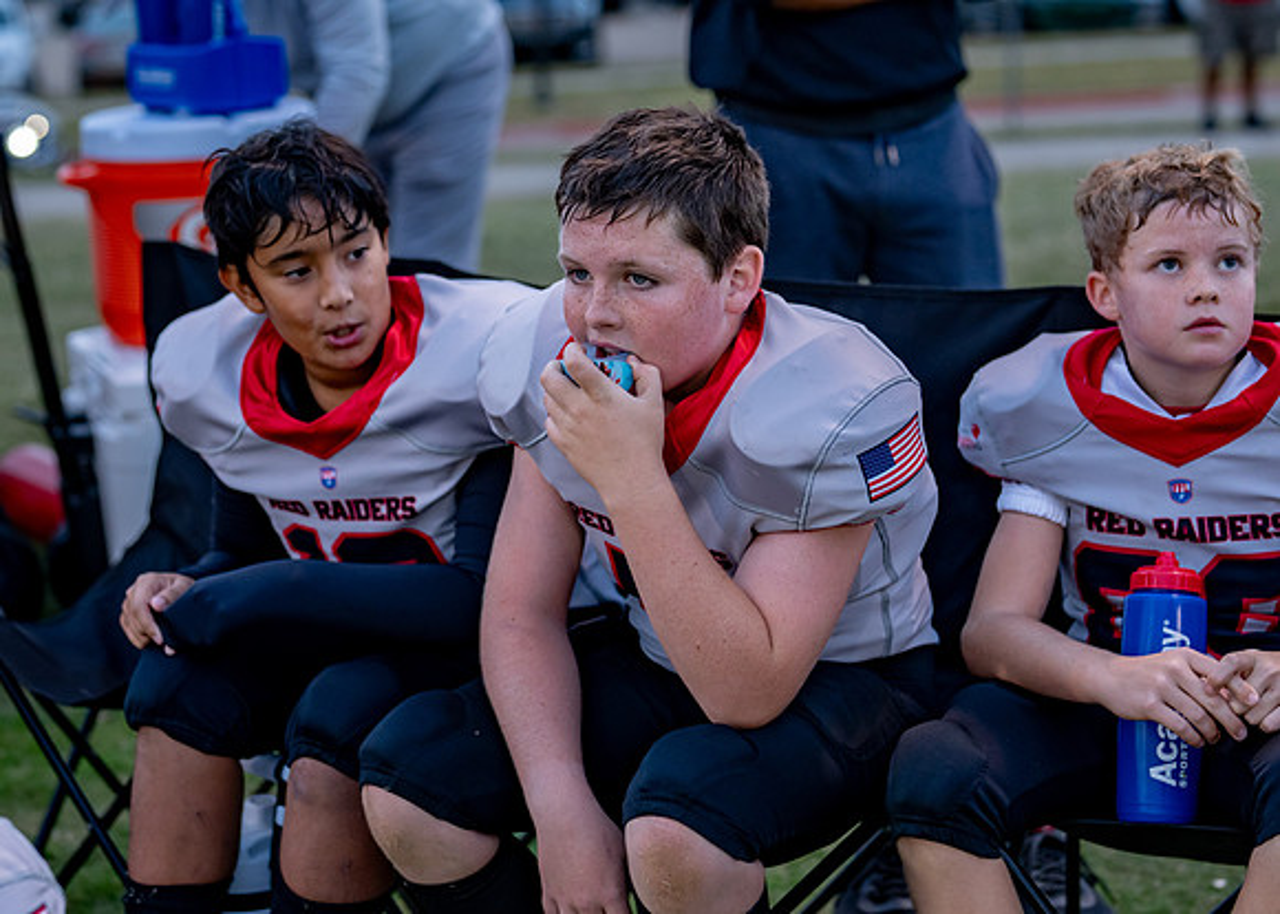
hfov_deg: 24.9
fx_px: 2894
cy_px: 395
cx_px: 573
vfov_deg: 17.9
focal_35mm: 80
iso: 640
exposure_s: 1/500
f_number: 2
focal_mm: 50
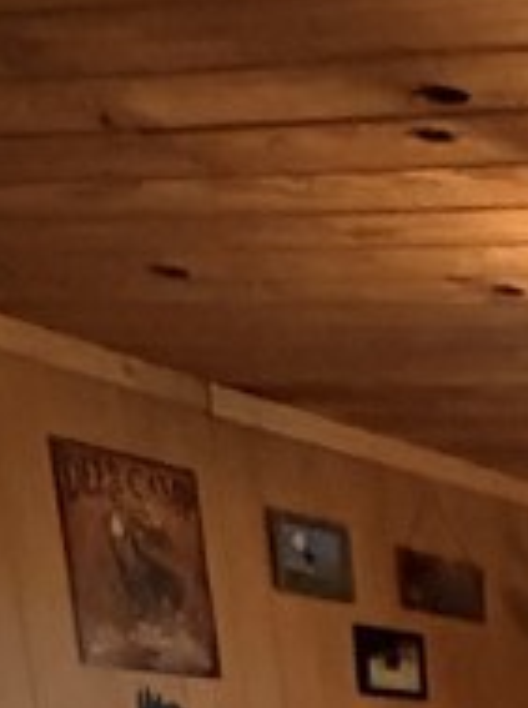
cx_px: 1251
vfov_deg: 20.6
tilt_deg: -12.1
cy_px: 1150
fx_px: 1551
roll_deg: -2.0
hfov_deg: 13.9
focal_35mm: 76
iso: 1000
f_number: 2.2
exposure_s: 1/40
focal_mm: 2.22
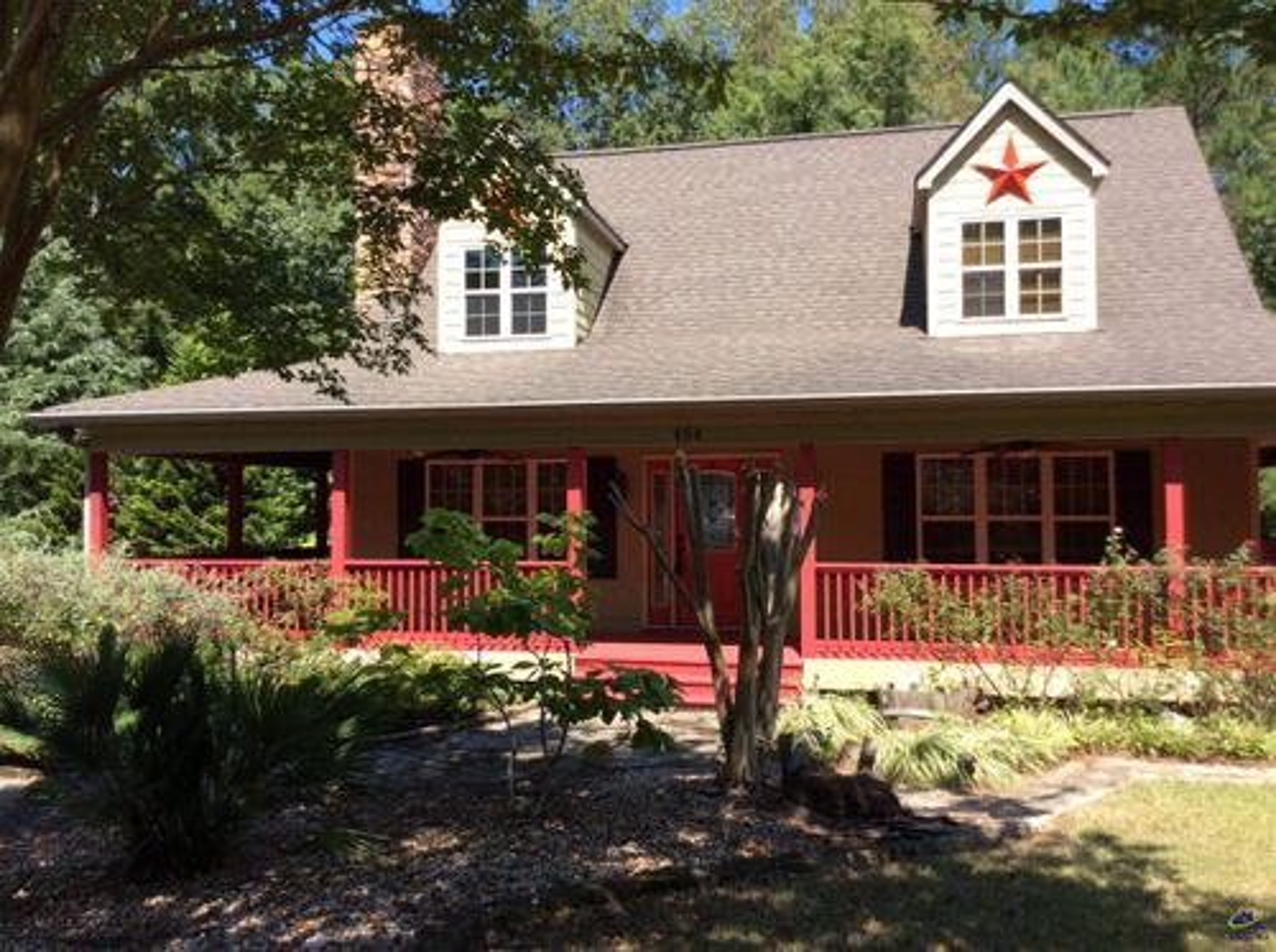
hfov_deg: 56.9
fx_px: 1177
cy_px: 476
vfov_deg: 44.0
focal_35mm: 32
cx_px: 638
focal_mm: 3.3
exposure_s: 1/590
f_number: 2.4
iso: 32
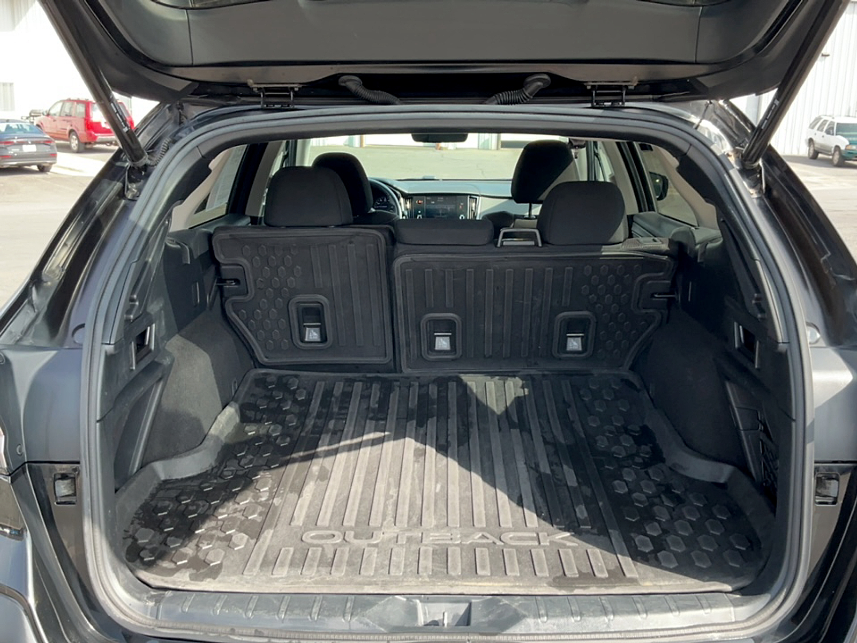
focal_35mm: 30
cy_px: 322
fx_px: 743
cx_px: 428
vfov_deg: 46.8
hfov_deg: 60.0
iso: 32
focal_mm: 3
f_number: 1.8
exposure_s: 1/168
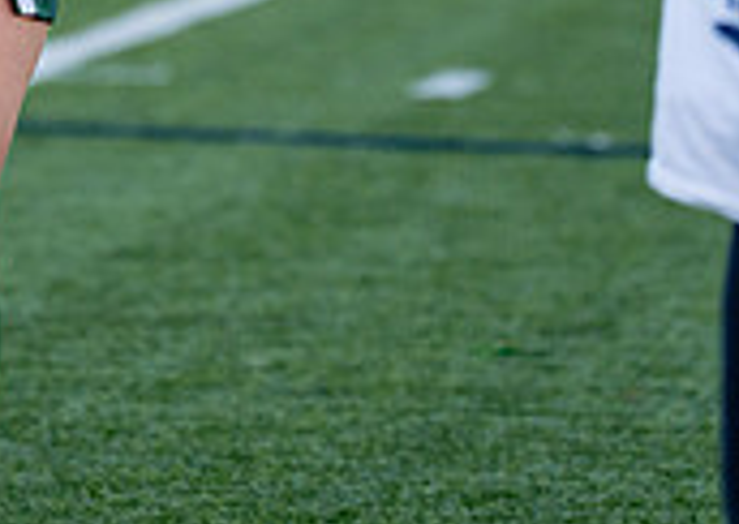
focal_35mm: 569
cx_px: 51
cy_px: -351
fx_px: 11914
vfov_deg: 2.5
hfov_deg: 3.6
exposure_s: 1/1250
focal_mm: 153
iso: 500
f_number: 2.8
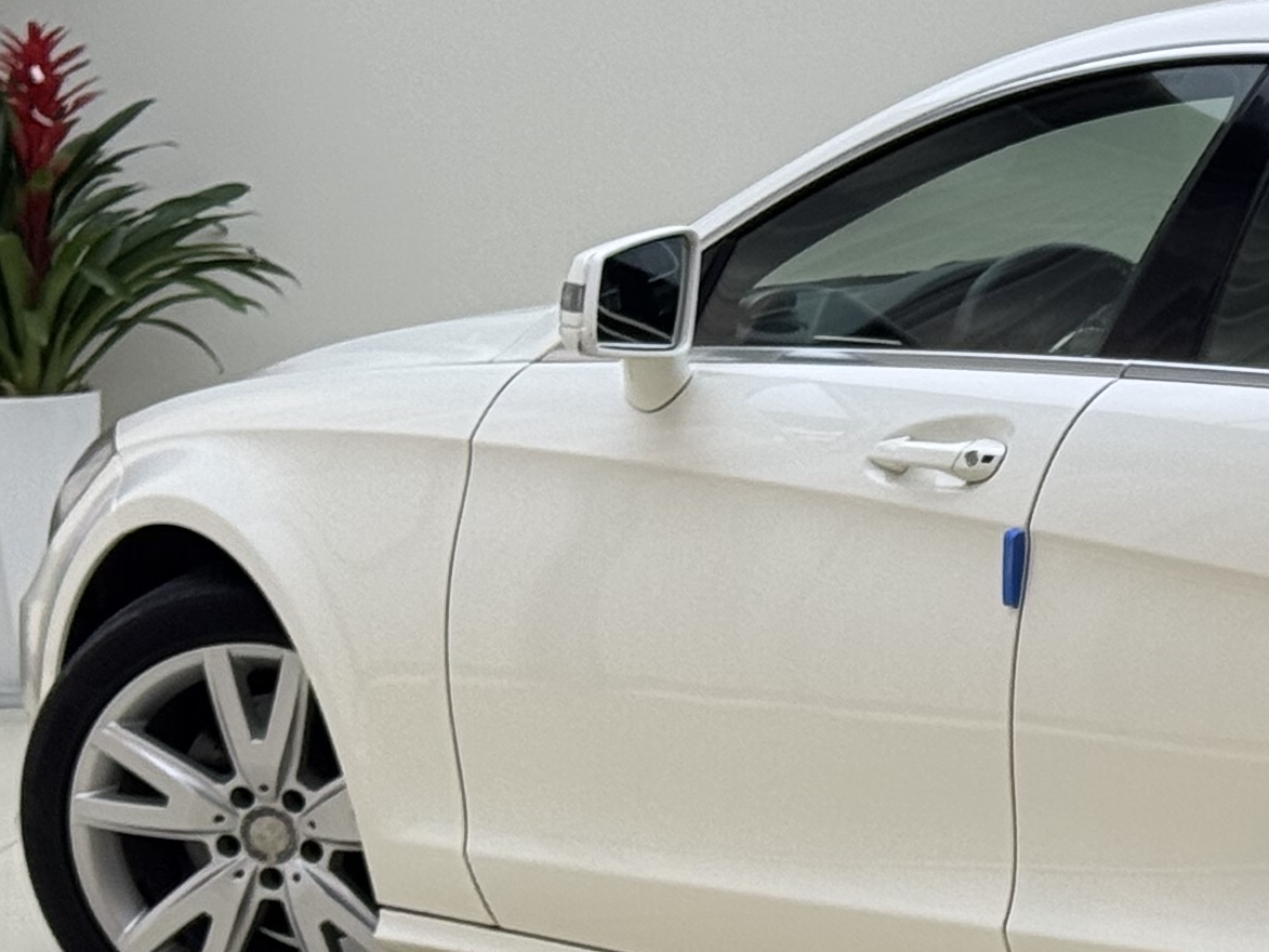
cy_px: 517
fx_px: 6049
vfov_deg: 9.0
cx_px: 1872
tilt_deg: -6.8
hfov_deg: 11.5
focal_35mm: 165
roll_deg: +0.0
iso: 64
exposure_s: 1/370
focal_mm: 6.76
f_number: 1.78
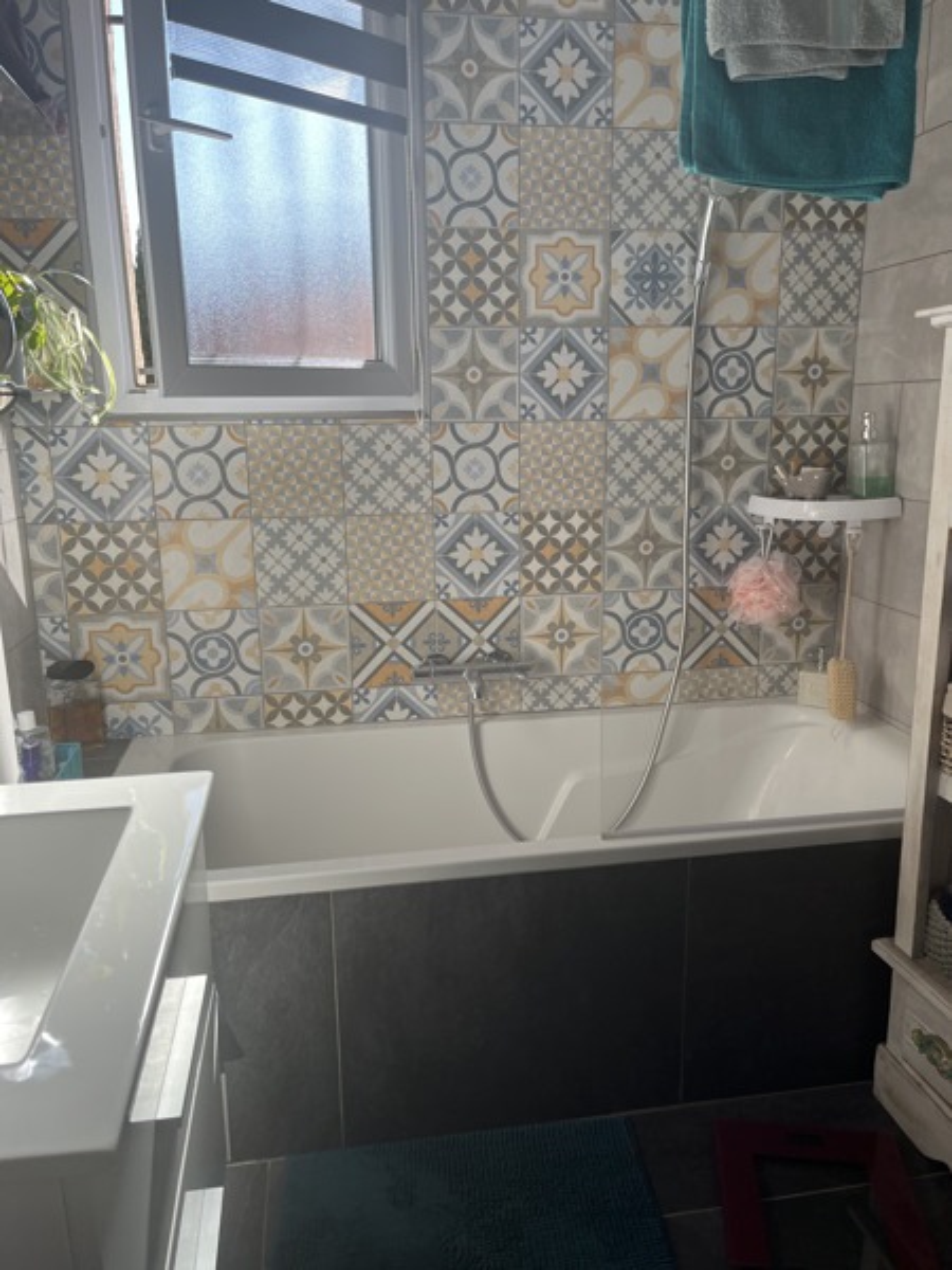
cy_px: 635
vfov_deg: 67.3
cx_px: 476
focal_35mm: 26
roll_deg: +1.6
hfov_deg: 53.1
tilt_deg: -13.0
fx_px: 953
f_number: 1.6
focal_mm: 5.1
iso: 50
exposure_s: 1/407
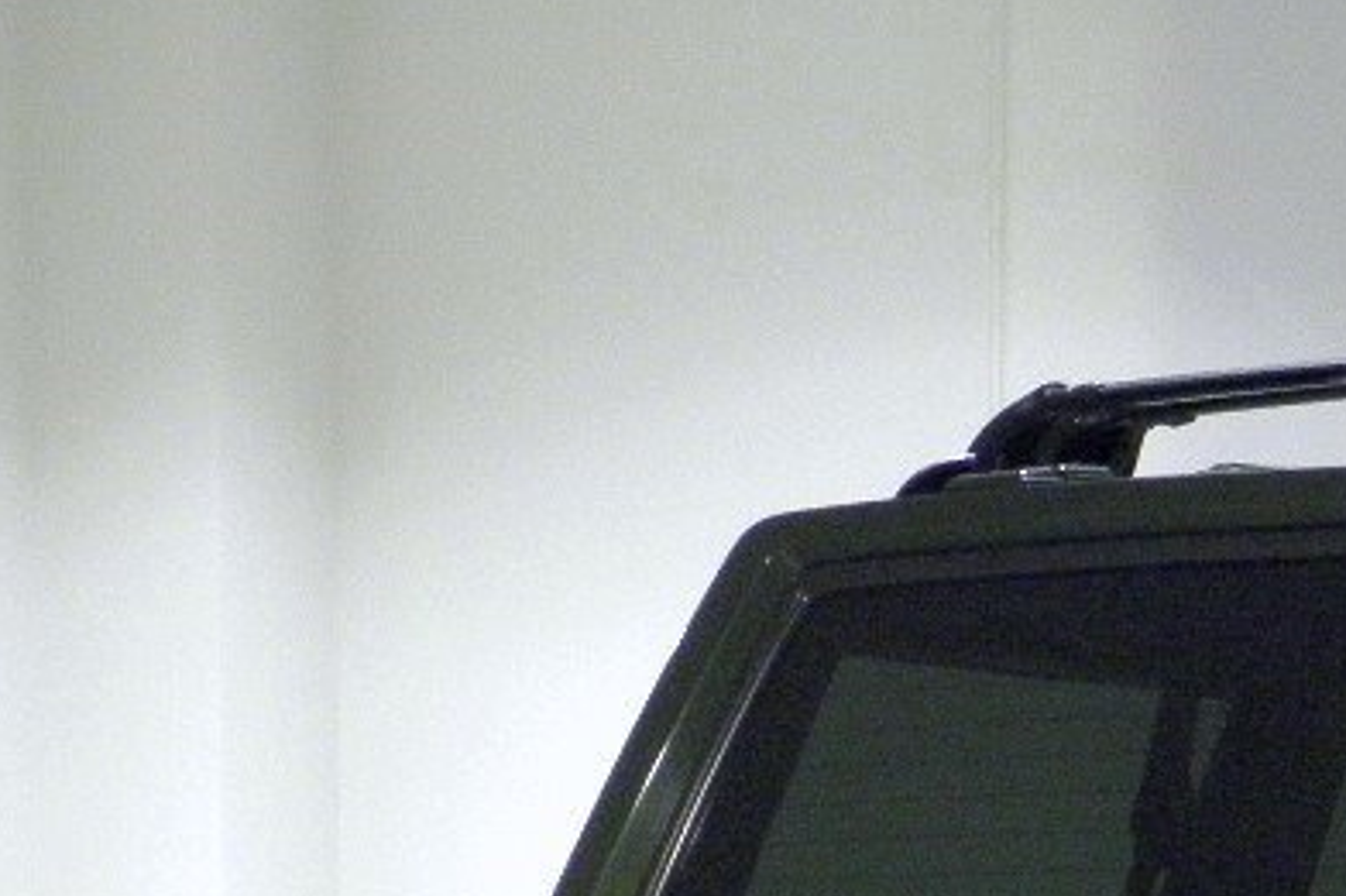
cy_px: 1411
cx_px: 2132
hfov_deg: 8.7
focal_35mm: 231
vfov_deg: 5.9
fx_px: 8633
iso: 250
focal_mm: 12.2
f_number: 4.3
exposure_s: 1/8
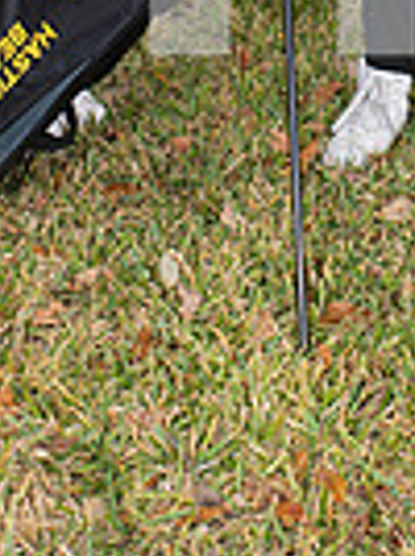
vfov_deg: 14.6
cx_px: 299
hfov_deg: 12.0
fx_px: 1972
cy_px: -361
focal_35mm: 123
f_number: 7.1
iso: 250
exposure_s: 1/250
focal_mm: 38
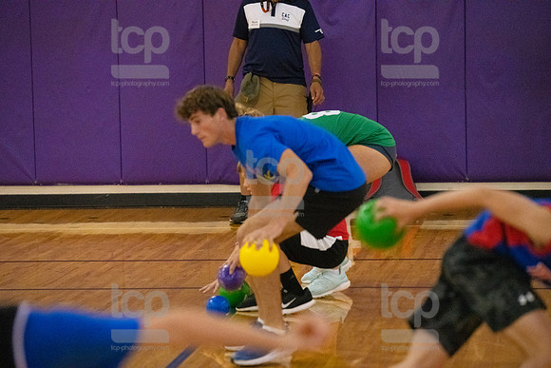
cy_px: 184
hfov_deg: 12.4
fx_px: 2526
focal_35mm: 165
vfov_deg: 8.3
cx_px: 276
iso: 10000
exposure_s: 1/800
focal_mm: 165
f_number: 4
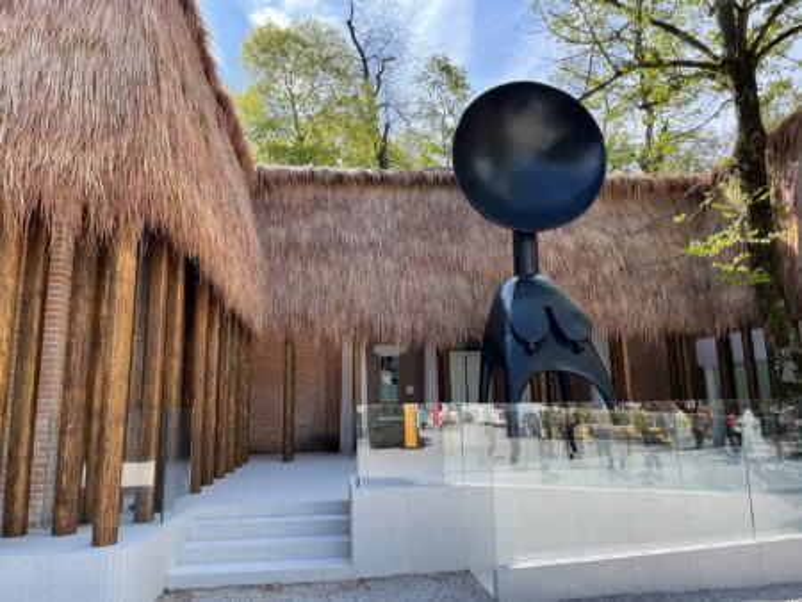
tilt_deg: +12.2
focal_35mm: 26
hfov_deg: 67.3
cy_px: 301
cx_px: 401
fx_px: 603
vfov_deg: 53.1
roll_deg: +2.1
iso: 32
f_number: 1.6
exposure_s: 1/1159
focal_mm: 4.2
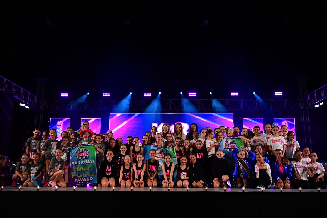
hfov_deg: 55.1
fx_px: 313
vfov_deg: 38.4
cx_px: 164
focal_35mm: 34
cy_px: 109
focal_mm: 34.5
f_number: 4
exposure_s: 1/800
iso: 2500
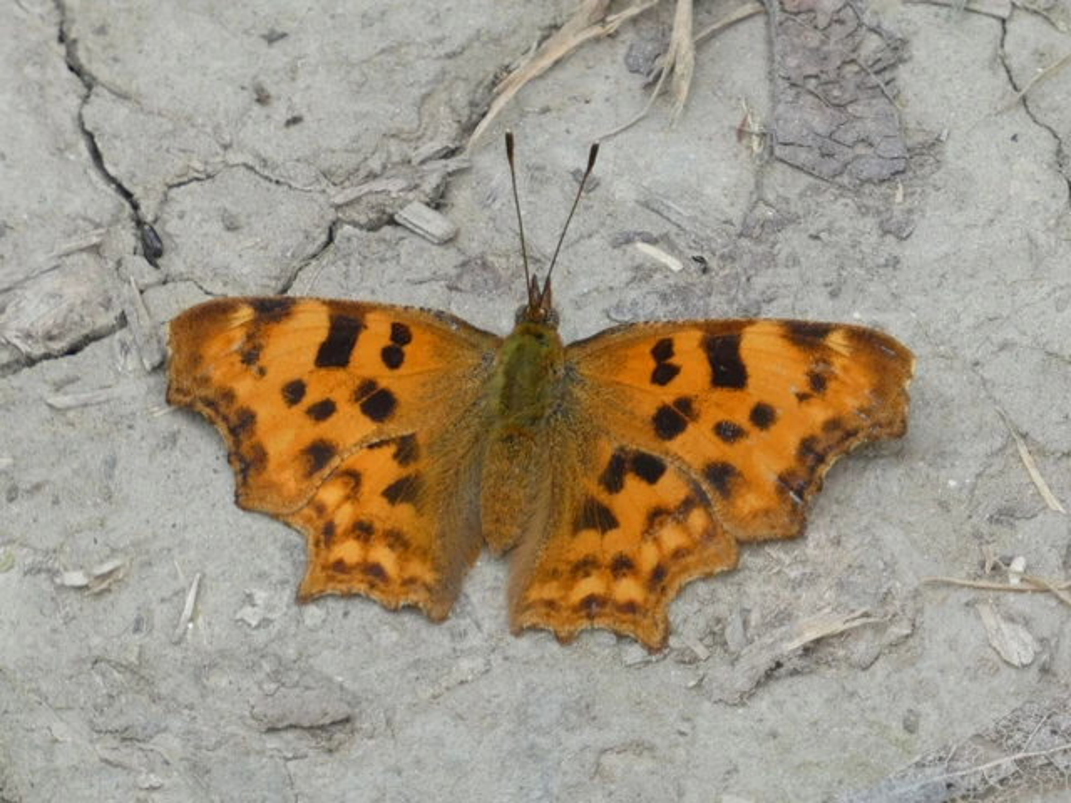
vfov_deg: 2.0
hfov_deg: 2.7
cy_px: 402
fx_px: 22802
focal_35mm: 737
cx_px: 536
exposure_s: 1/100
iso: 160
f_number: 5.6
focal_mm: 132.1
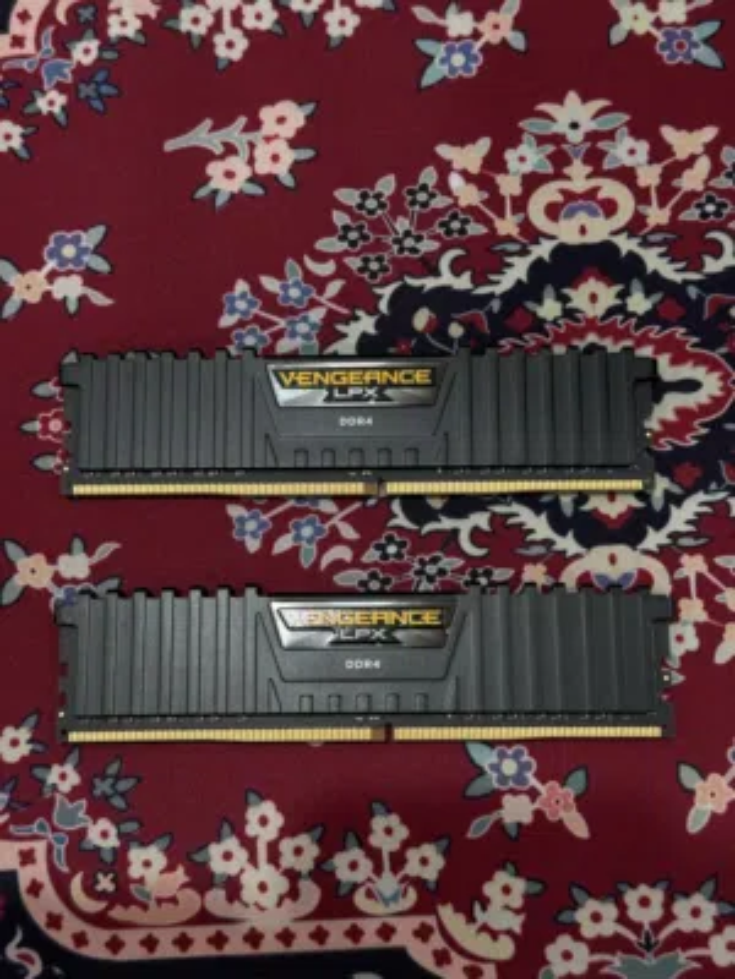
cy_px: 490
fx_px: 1359
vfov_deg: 39.7
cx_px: 368
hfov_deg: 30.3
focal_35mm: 48
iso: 125
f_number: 1.78
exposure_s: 1/60
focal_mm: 6.76
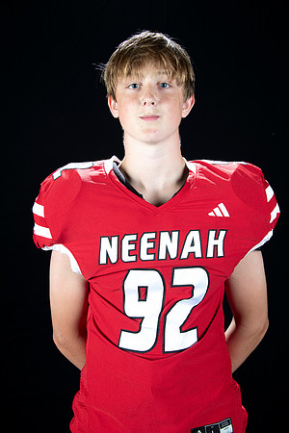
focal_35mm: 55
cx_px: 144
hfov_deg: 24.6
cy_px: 216
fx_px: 662
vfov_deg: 36.2
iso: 320
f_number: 9
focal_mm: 55
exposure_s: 1/160
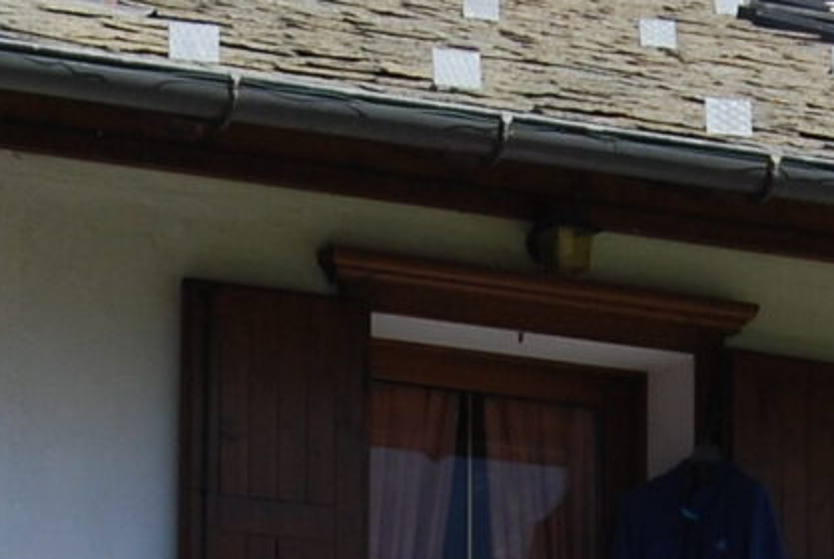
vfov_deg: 5.3
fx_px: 5962
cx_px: 519
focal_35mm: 257
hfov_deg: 8.0
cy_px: 910
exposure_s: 1/200
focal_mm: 28
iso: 200
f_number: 10
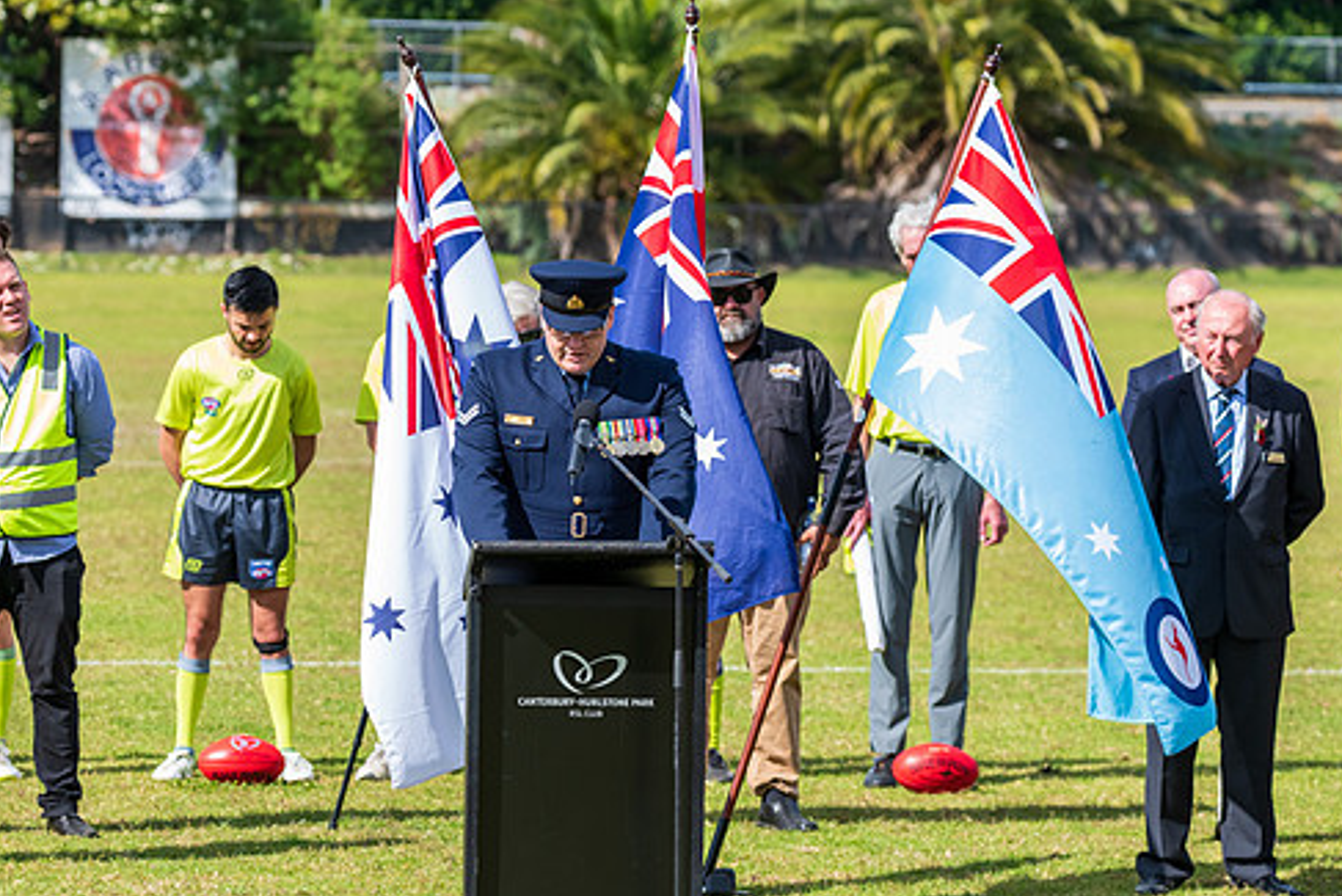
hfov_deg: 8.2
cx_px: 590
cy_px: 487
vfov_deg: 5.5
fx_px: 9322
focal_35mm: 250
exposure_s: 1/1600
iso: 800
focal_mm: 210
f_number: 8
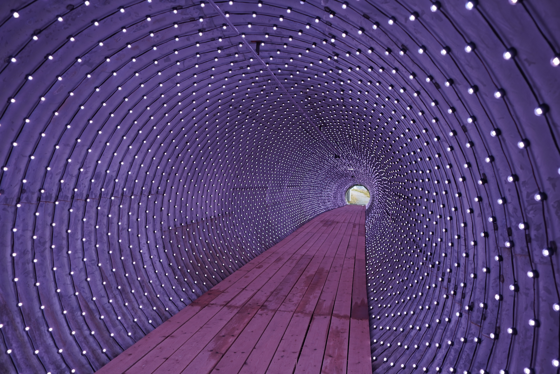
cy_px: 187
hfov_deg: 65.5
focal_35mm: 28
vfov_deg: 46.4
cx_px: 280
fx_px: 436
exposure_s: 1/160
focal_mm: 28
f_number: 4
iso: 250
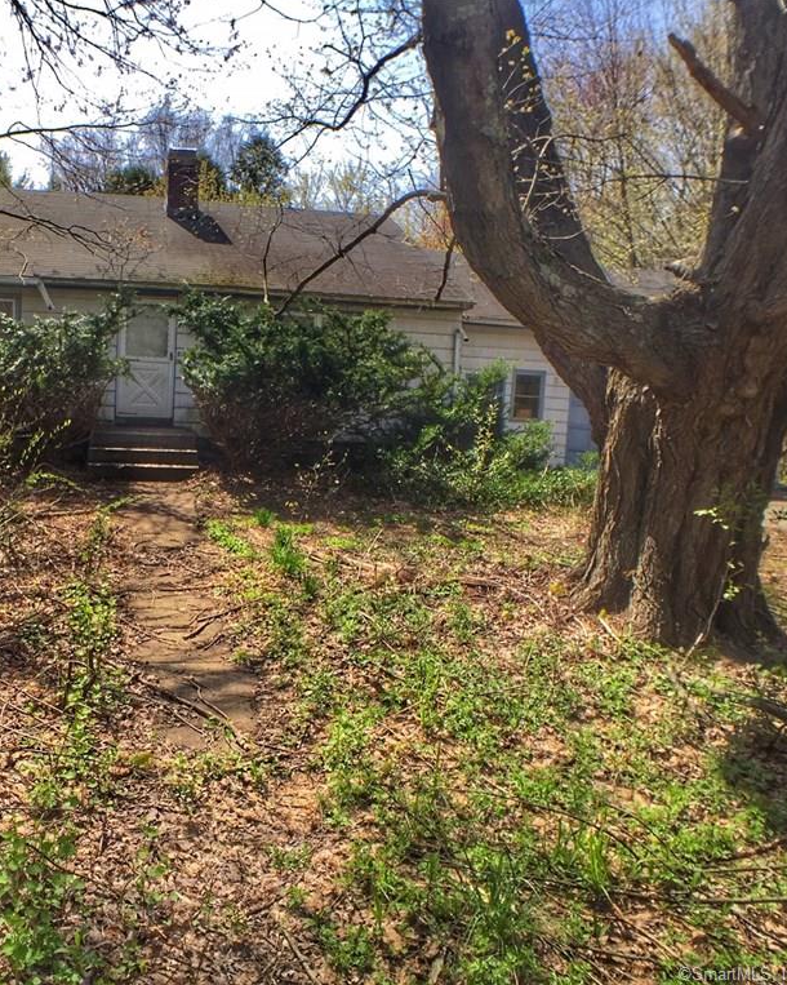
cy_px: 491
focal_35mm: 38
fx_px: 1107
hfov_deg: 38.2
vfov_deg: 47.9
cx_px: 199
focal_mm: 4.15
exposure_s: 1/746
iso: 32
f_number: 2.2
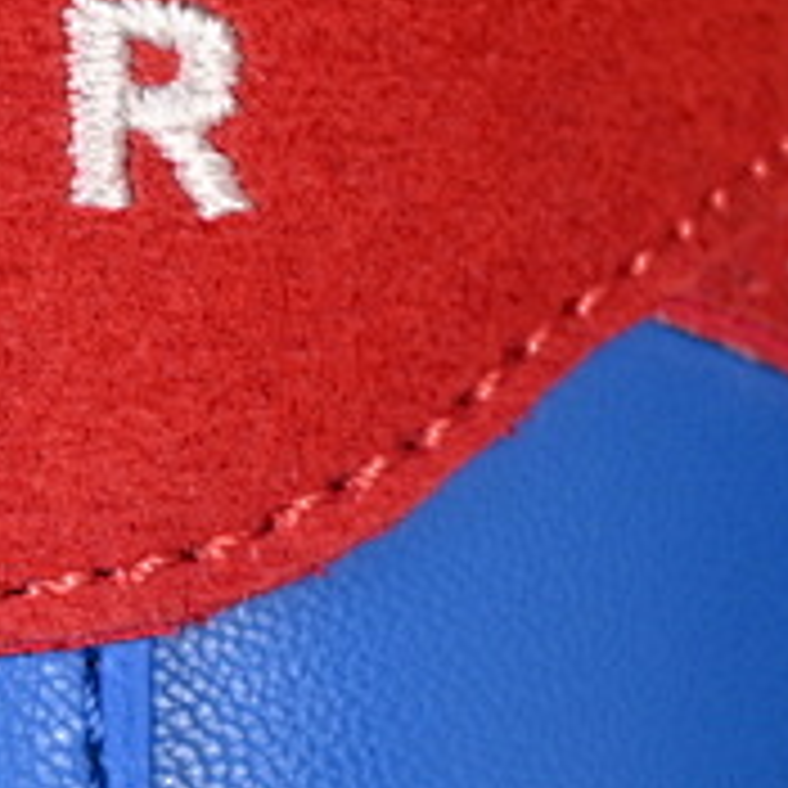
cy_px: 702
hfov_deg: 4.4
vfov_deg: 4.5
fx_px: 10122
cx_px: -108
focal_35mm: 393
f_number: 6.3
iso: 160
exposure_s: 1/60
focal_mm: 50
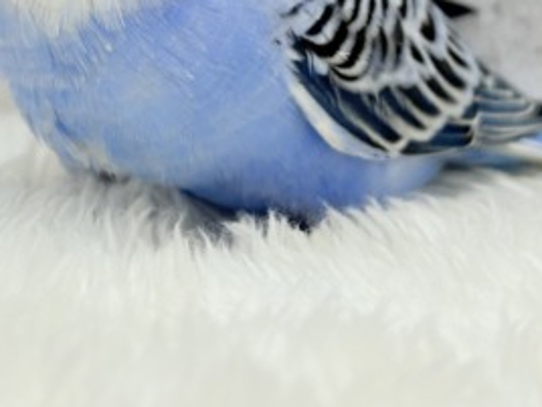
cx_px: 245
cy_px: -71
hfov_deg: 15.9
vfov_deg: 11.7
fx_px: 1942
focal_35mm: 124
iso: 64
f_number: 1.6
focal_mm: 5.96
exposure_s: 1/100
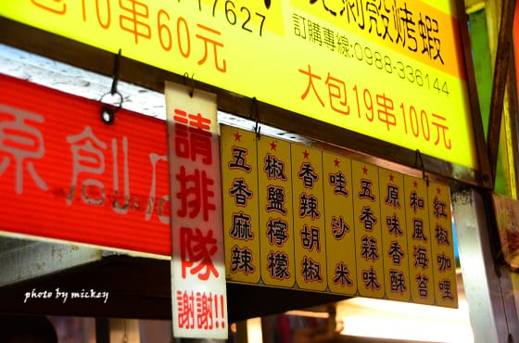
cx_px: 260
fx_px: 1186
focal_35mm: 82
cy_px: 172
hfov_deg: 24.7
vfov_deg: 16.5
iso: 2000
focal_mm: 55
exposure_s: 1/100
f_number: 4.8
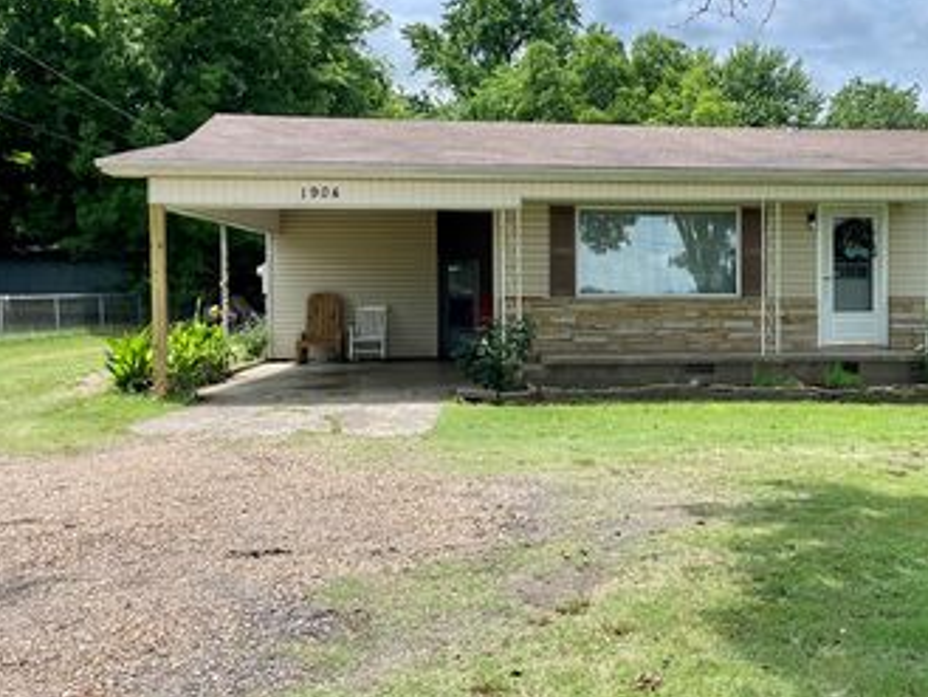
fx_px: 1019
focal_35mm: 38
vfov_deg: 37.7
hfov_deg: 47.8
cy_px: 326
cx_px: 646
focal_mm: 5.1
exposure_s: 1/2488
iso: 32
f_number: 1.6
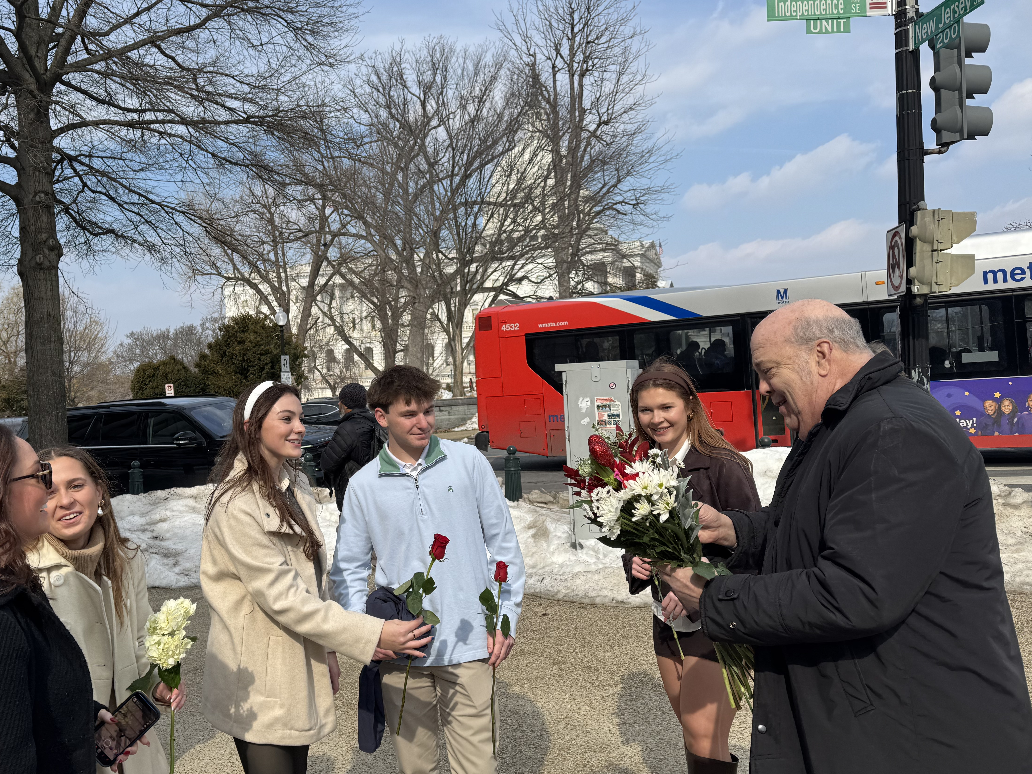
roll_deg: +0.9
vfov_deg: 45.4
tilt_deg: +0.0
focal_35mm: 31
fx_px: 924
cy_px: 376
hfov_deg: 57.7
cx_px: 392
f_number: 1.78
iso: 80
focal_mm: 6.76
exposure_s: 1/4608
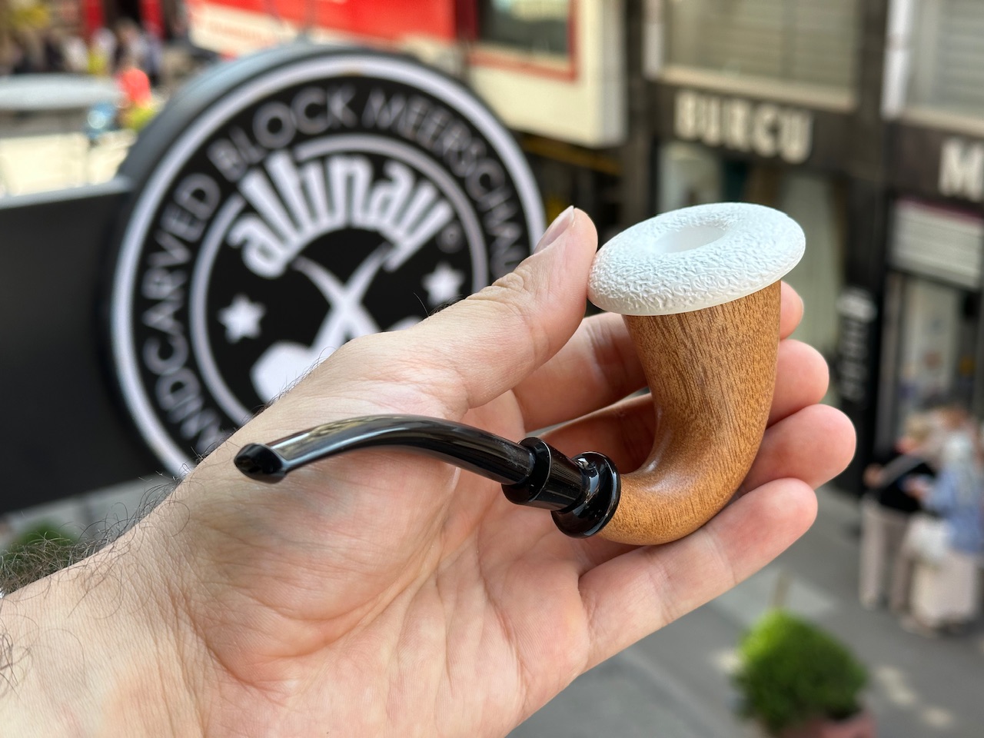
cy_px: 369
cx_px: 492
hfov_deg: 39.7
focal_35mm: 48
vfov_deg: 30.3
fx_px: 1364
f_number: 1.78
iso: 64
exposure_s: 1/439
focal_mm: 6.86
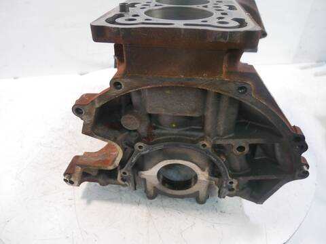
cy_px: 122
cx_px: 163
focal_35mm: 24
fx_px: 226
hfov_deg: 71.6
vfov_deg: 56.8
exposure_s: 1/60
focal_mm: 12
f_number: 3.5
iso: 1000
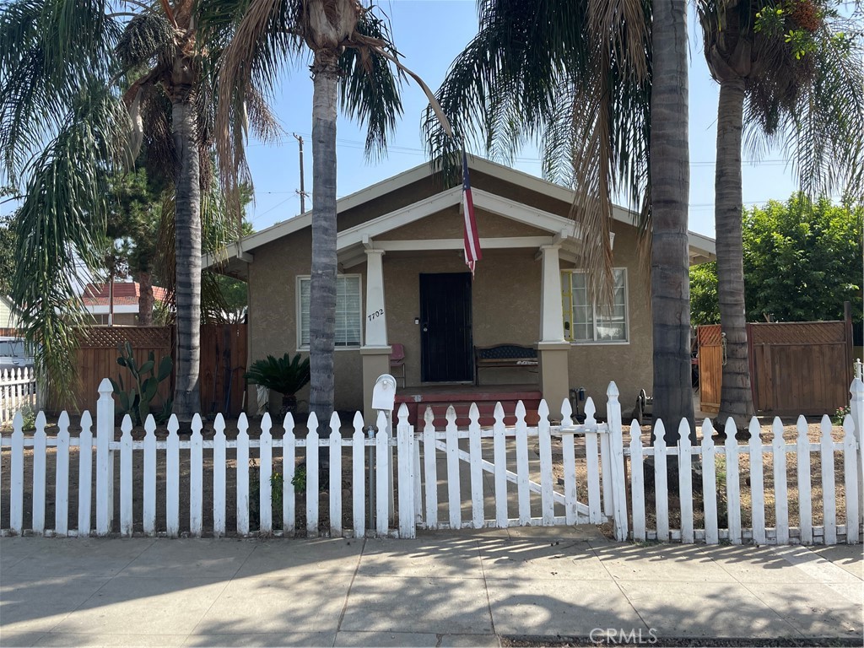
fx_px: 649
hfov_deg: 67.3
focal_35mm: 26
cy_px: 324
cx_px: 432
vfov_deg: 53.1
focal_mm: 4.2
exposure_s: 1/2053
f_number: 1.6
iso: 50
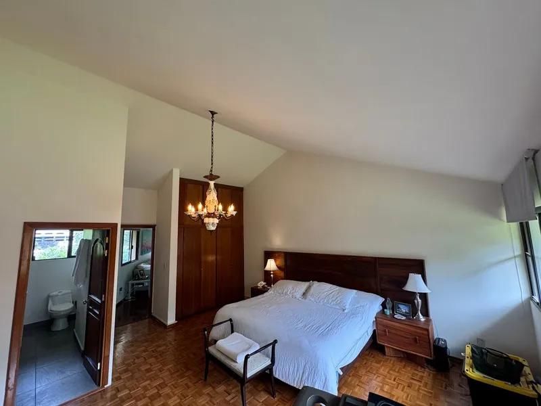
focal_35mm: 14
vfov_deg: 85.7
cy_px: 203
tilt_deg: +8.5
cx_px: 270
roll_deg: +1.9
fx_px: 219
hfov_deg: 102.1
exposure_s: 1/120
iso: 250
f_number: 2.2
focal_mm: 2.22
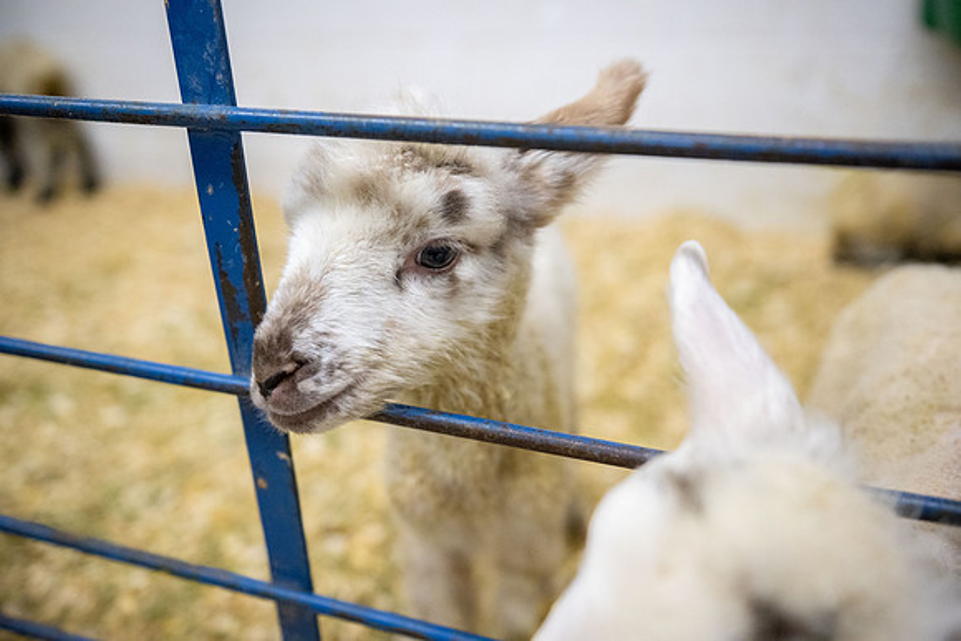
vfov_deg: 37.9
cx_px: 480
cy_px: 320
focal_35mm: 35
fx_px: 934
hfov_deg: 54.4
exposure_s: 1/500
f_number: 2.8
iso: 6400
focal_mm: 35
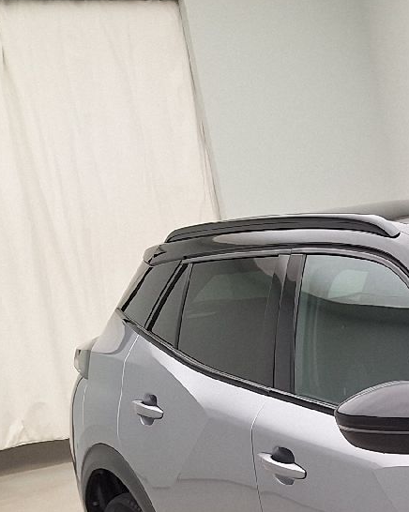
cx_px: 640
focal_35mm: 79
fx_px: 1197
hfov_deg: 17.2
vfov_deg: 22.4
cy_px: 605
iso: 50
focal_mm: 5.54
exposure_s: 1/100
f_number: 1.8
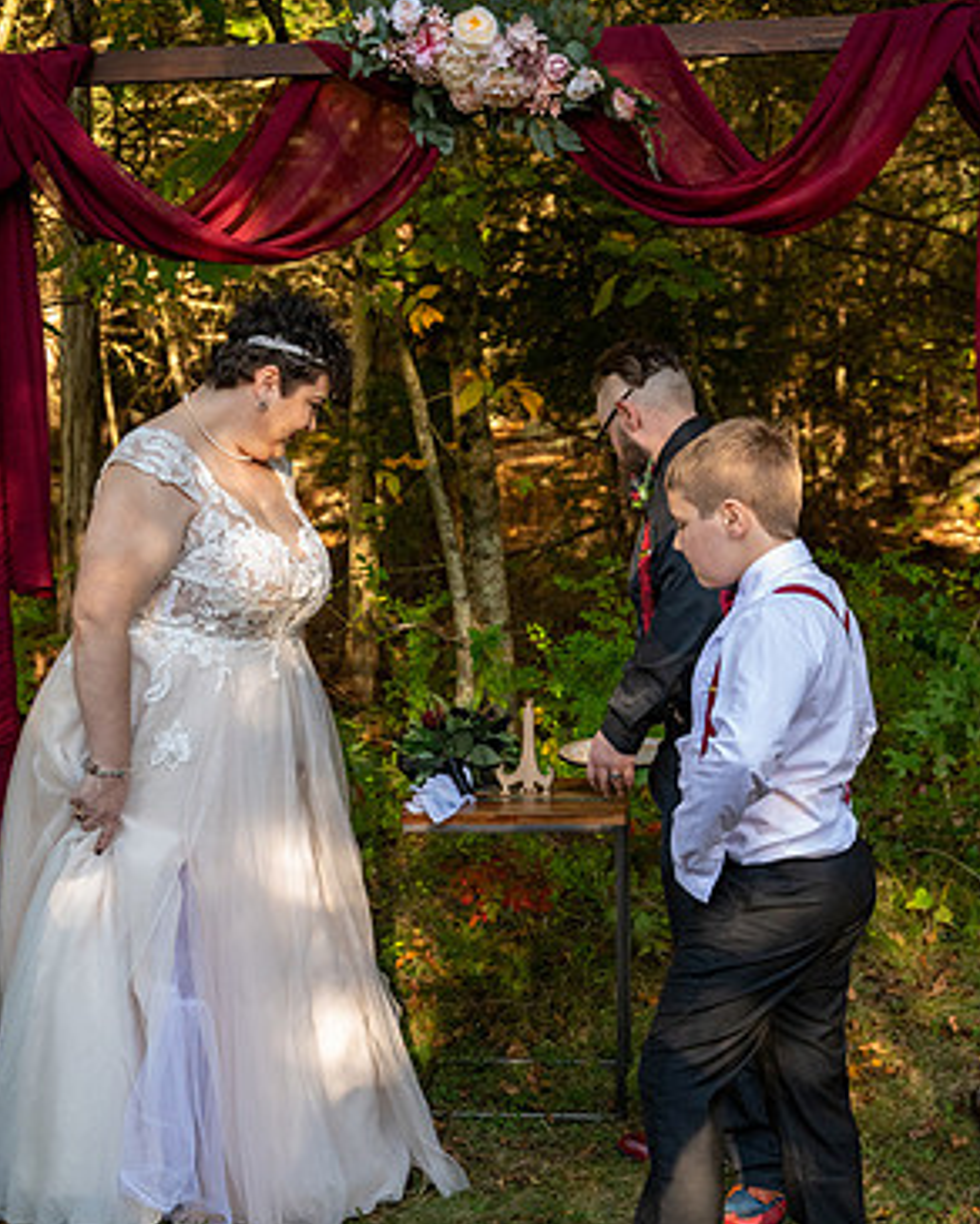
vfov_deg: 35.9
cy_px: 728
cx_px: 492
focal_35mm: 52
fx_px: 1885
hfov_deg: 29.1
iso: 6400
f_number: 4
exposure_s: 1/2500
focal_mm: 45
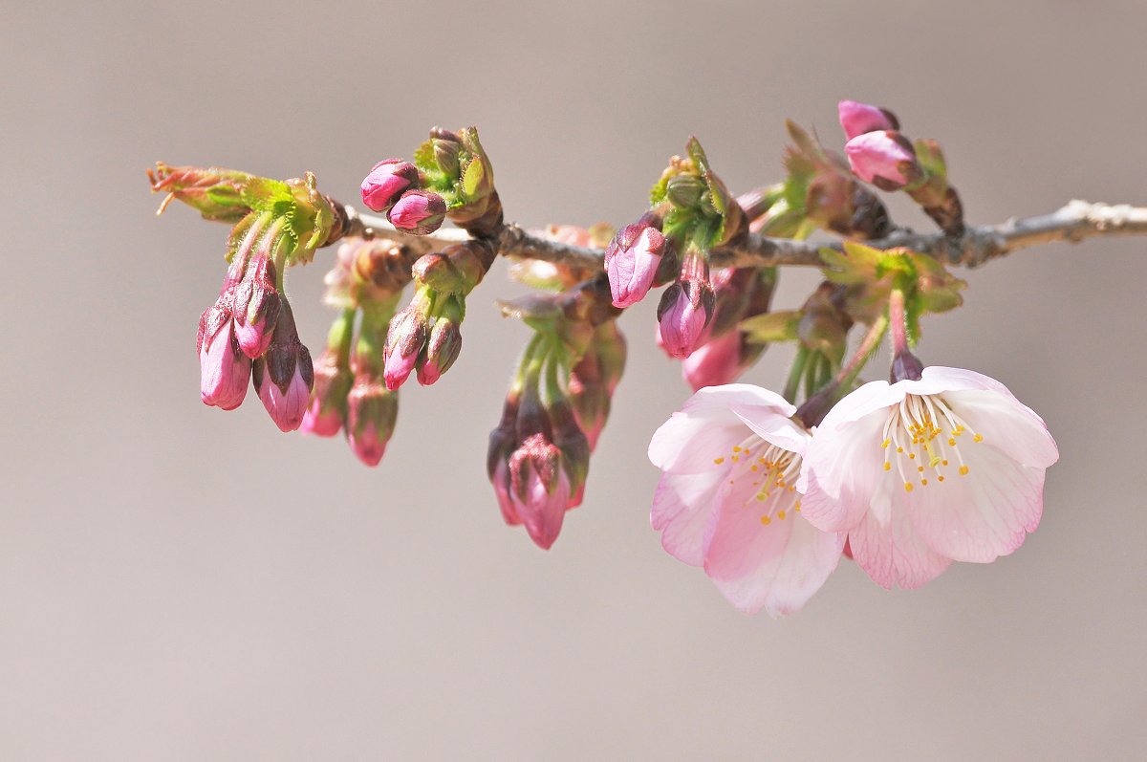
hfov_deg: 2.0
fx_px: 33413
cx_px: 574
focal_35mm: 1050
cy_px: 381
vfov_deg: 1.3
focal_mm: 700
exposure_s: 1/250
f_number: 8
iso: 400
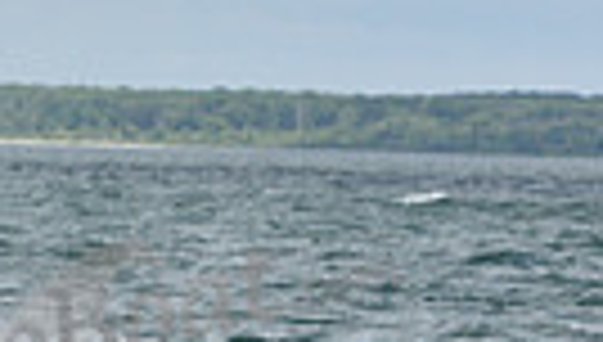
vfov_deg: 1.9
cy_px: 164
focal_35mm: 633
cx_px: -464
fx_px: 10141
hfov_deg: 3.4
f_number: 7.1
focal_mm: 140
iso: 250
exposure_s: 1/1250
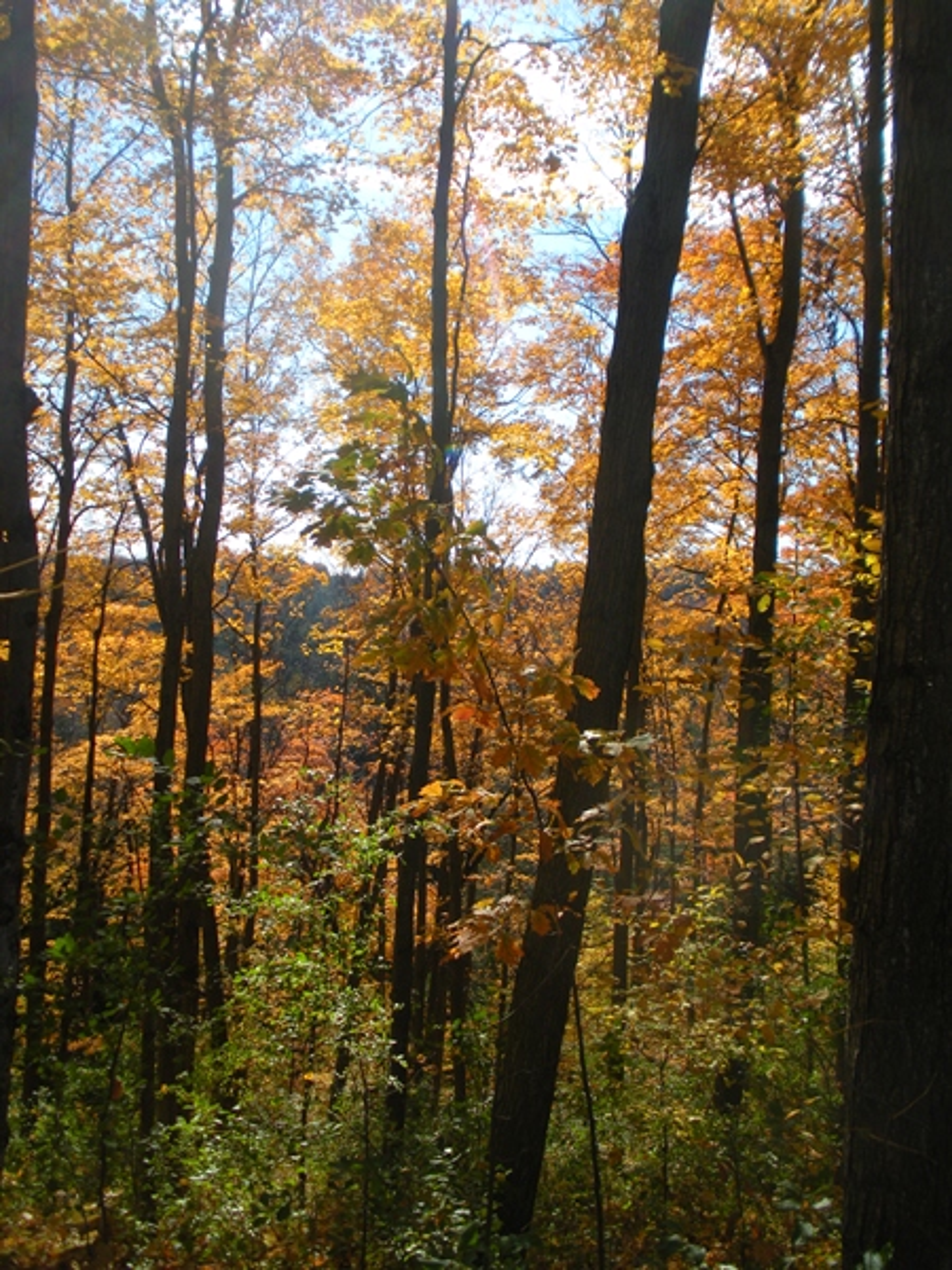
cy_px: 635
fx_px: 1320
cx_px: 476
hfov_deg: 39.7
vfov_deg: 51.4
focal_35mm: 36
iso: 64
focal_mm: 6.3
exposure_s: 1/649
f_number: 3.5
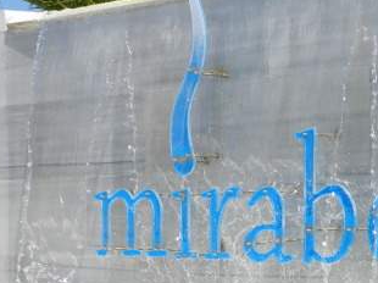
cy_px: 270
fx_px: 1353
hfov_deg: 15.9
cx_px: 262
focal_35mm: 124
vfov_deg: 11.8
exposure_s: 1/1000
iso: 160
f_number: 5
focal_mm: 10.7
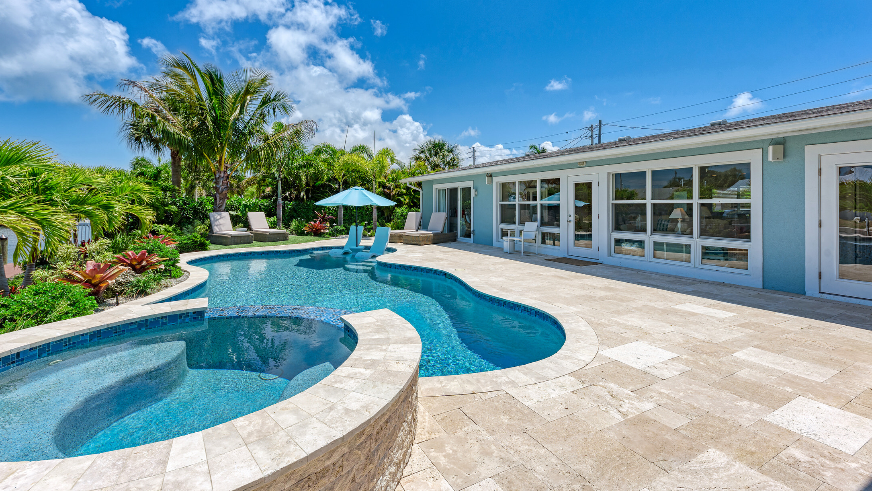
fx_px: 393
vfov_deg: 63.4
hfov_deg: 95.9
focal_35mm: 17
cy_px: 200
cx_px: 437
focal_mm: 16
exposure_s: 1/160
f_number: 7.1
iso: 100
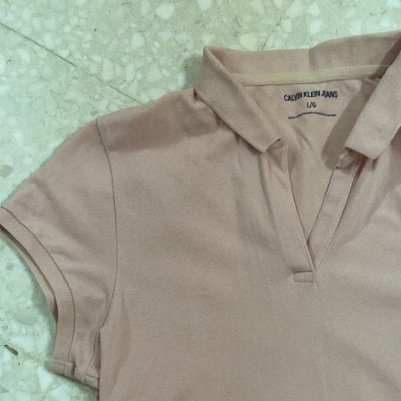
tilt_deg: -83.3
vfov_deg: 28.7
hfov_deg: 30.2
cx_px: 331
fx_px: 721
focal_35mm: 55
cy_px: 421
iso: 200
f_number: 1.8
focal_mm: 3.99
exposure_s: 1/60
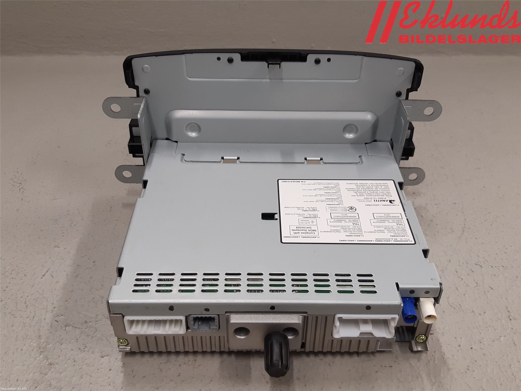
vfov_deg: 53.1
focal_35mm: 26
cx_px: 260
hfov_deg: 67.3
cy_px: 196
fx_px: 391
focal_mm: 3.93
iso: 80
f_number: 1.7
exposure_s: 1/50
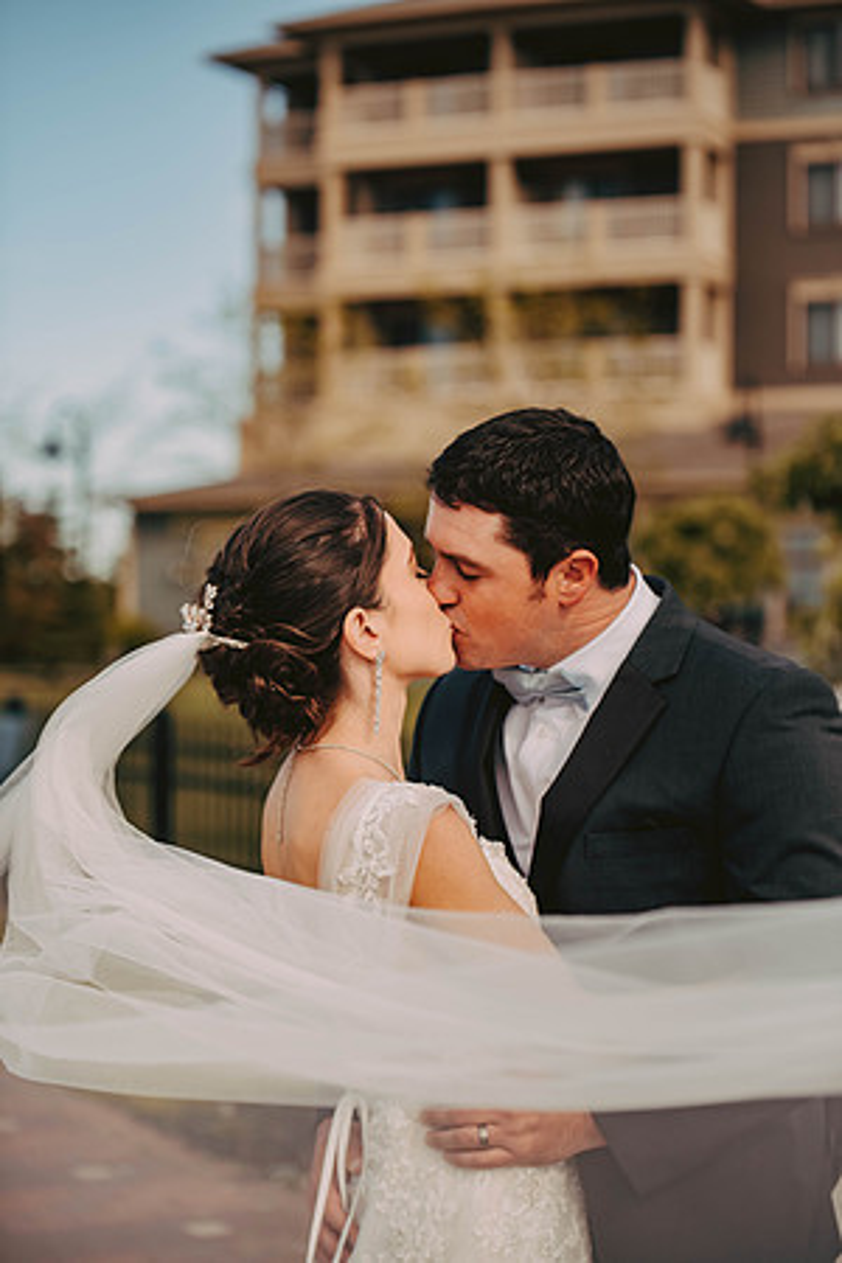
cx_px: 421
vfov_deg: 28.8
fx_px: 2456
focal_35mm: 70
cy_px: 632
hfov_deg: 19.5
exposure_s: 1/4000
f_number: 2.8
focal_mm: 70
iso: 500
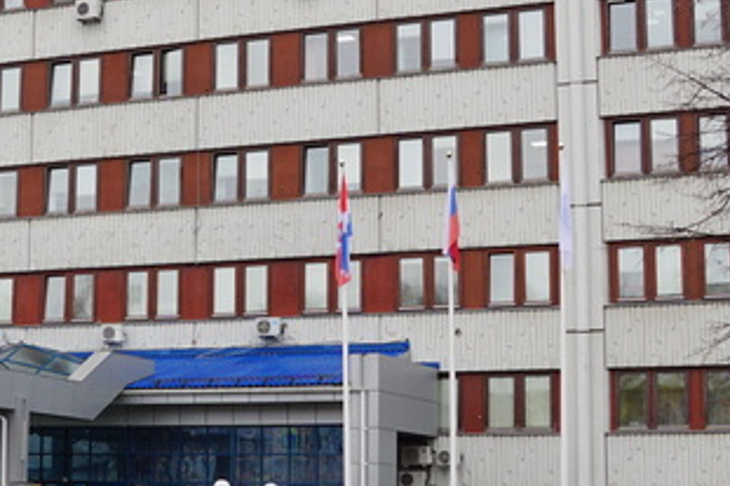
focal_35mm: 79
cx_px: 117
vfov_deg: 17.3
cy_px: 234
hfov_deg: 25.1
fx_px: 1601
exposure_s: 1/125
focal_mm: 16
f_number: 6.3
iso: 250
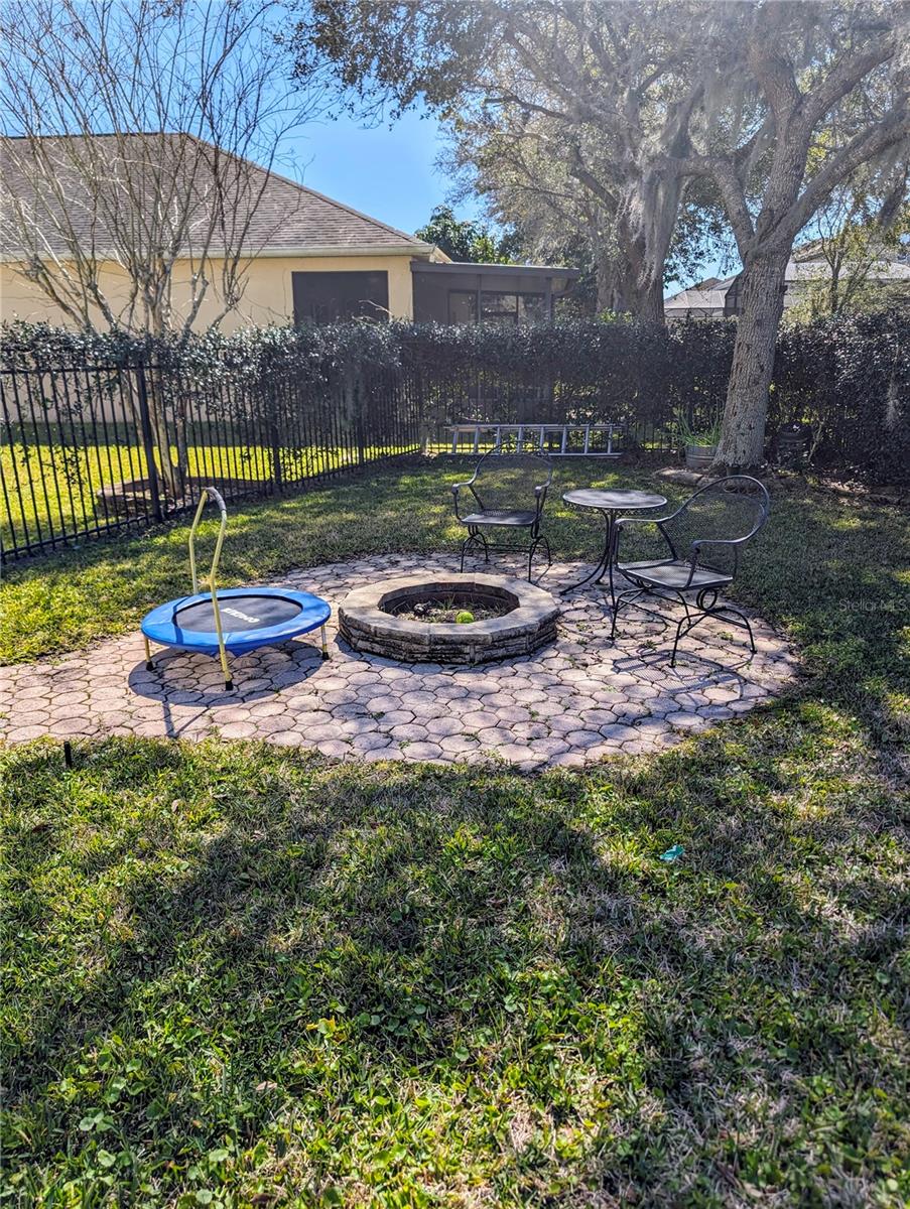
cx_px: 455
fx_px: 839
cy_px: 604
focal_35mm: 24
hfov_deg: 56.9
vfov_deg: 71.5
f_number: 1.68
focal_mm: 6.9
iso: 21
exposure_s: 1/1185
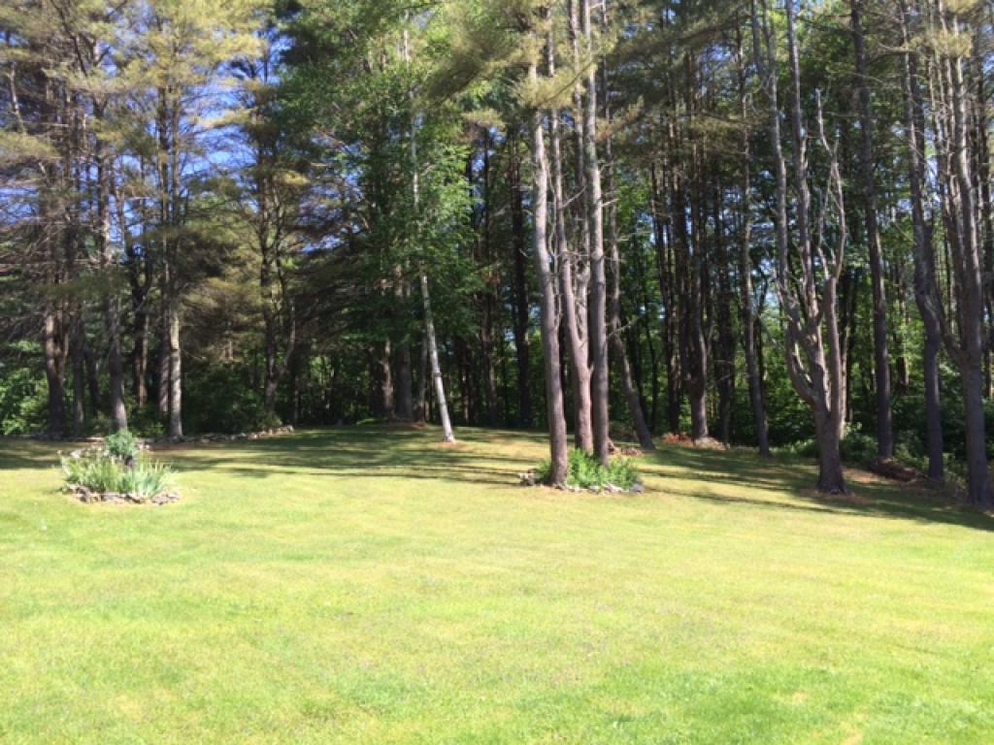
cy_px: 372
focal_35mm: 29
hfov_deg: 61.7
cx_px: 497
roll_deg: +1.2
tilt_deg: +3.9
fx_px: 833
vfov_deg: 48.2
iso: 32
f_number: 2.2
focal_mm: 4.15
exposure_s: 1/461
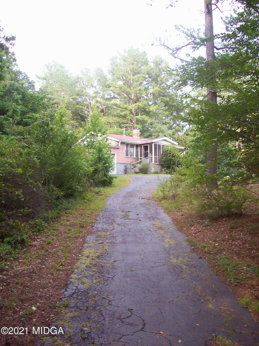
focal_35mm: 36
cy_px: 173
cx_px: 130
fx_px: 359
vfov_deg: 51.4
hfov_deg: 39.6
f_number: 2.7
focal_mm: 6
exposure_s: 1/75.6
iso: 80
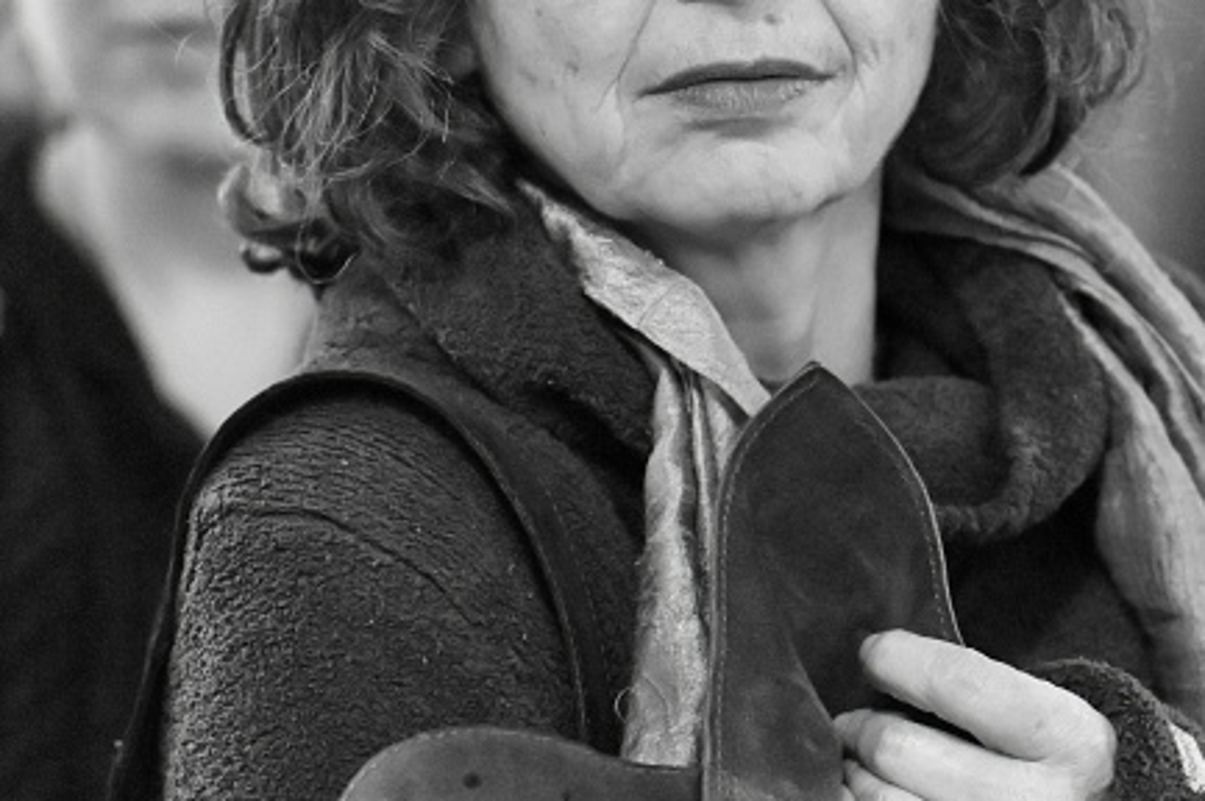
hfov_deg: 5.0
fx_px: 13913
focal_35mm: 416
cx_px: 903
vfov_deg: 3.3
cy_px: 117
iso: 6400
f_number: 3.2
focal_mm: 200
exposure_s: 1/250
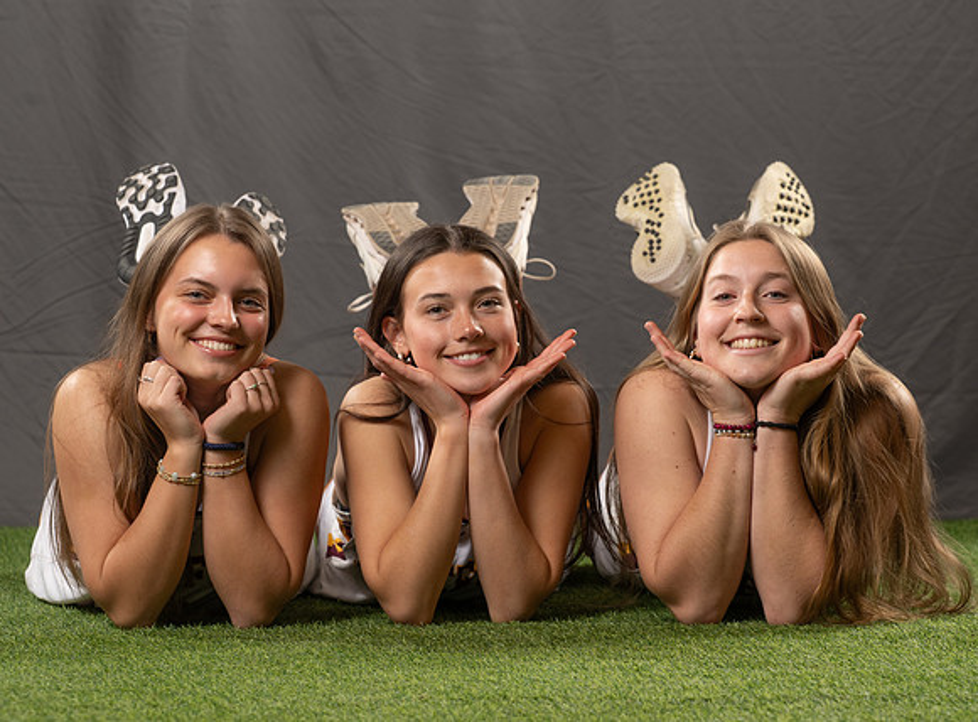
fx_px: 4449
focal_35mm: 158
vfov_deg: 9.3
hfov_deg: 12.5
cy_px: 329
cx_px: 590
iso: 125
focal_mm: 115
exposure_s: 1/160
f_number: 6.3
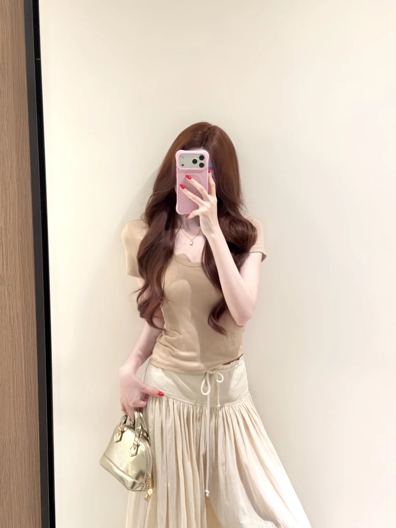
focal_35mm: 48
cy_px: 264
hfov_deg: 30.3
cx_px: 198
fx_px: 732
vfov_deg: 39.7
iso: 320
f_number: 1.78
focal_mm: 6.76
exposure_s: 1/33
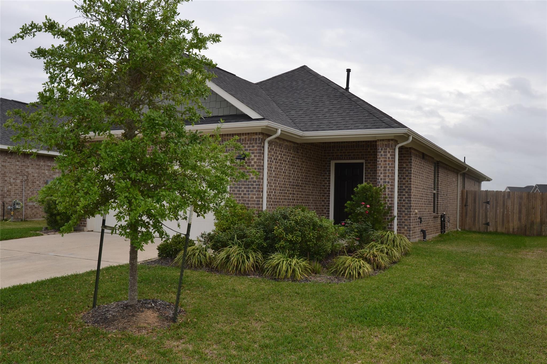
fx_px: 456
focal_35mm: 30
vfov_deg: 43.6
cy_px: 182
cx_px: 274
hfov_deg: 61.9
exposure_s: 1/200
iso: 100
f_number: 7.1
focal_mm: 20
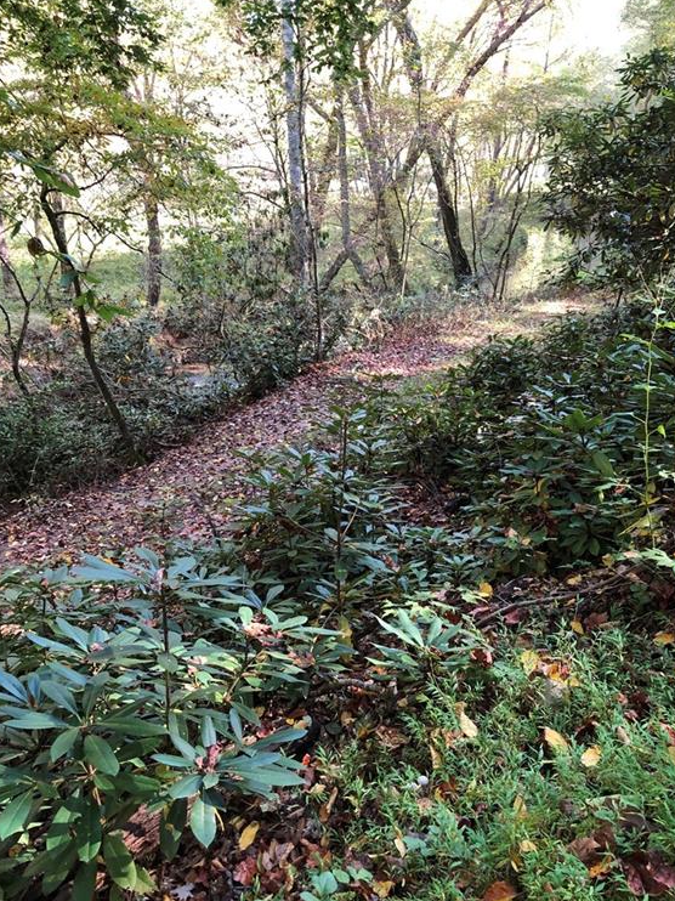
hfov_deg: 48.2
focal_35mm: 29
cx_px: 339
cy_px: 454
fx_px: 754
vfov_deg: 61.7
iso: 40
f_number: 1.8
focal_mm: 3.99
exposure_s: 1/17
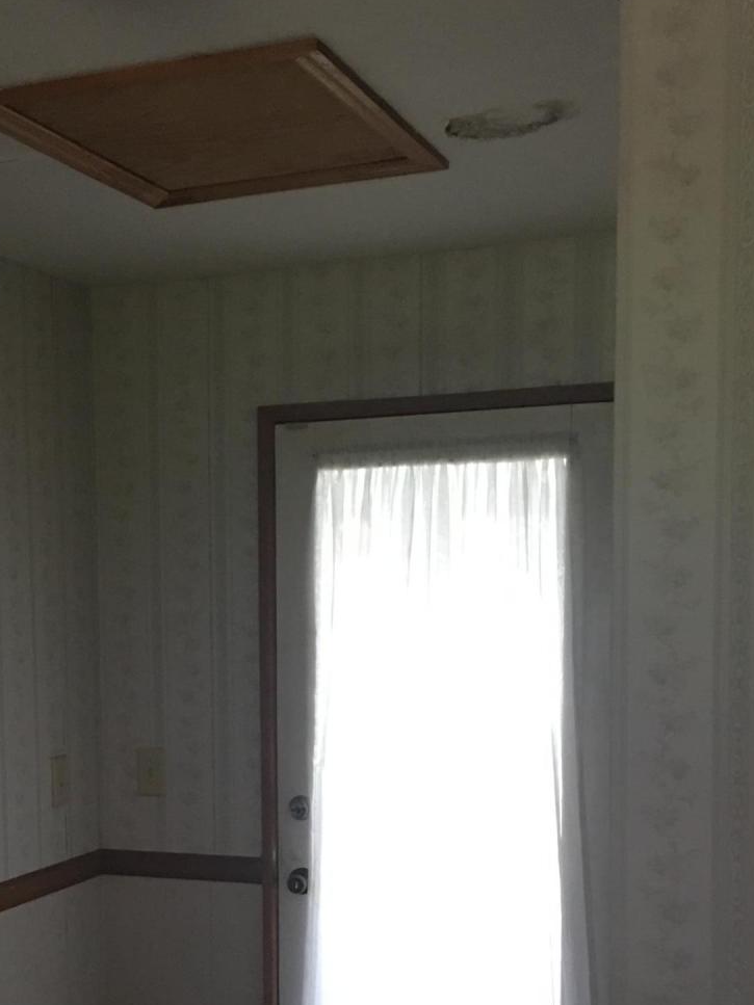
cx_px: 98
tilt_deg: -4.1
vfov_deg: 31.6
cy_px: 762
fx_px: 1743
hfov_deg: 23.8
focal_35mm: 60
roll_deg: +0.7
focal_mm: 4.15
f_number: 2.2
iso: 100
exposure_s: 1/10
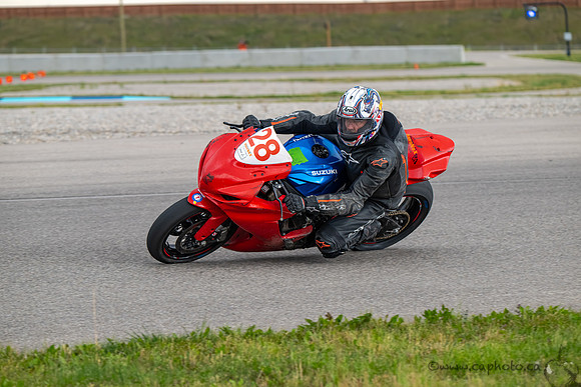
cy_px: 194
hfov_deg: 11.4
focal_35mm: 180
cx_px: 290
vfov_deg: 7.6
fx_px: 2906
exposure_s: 1/1250
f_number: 6.3
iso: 1100
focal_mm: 180
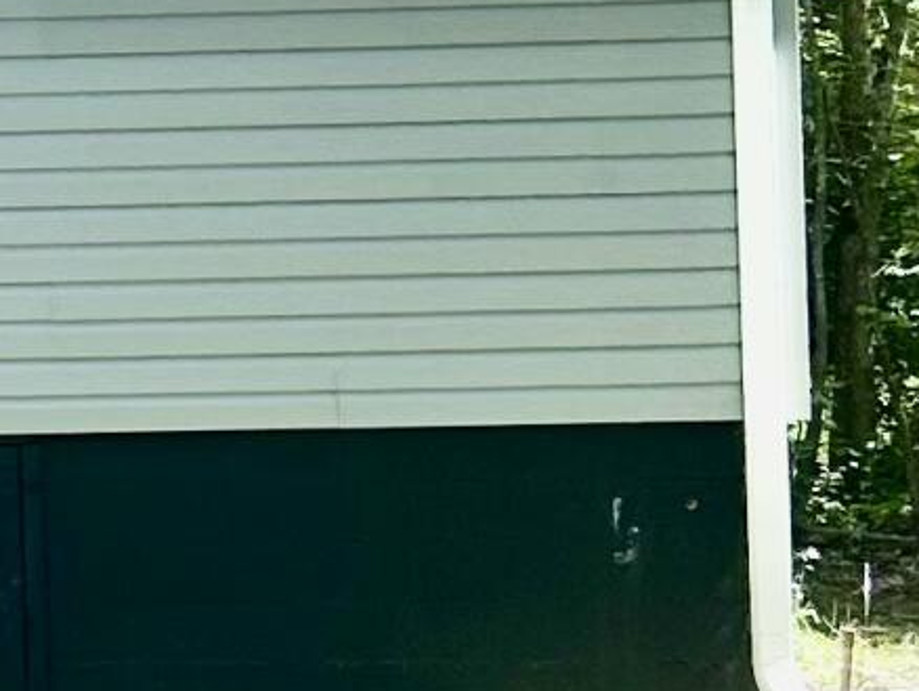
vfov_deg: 8.3
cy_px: 187
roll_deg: +1.3
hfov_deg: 9.1
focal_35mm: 178
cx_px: -1771
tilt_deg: +0.7
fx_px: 4728
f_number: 1.5
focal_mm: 5.7
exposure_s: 1/957
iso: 50
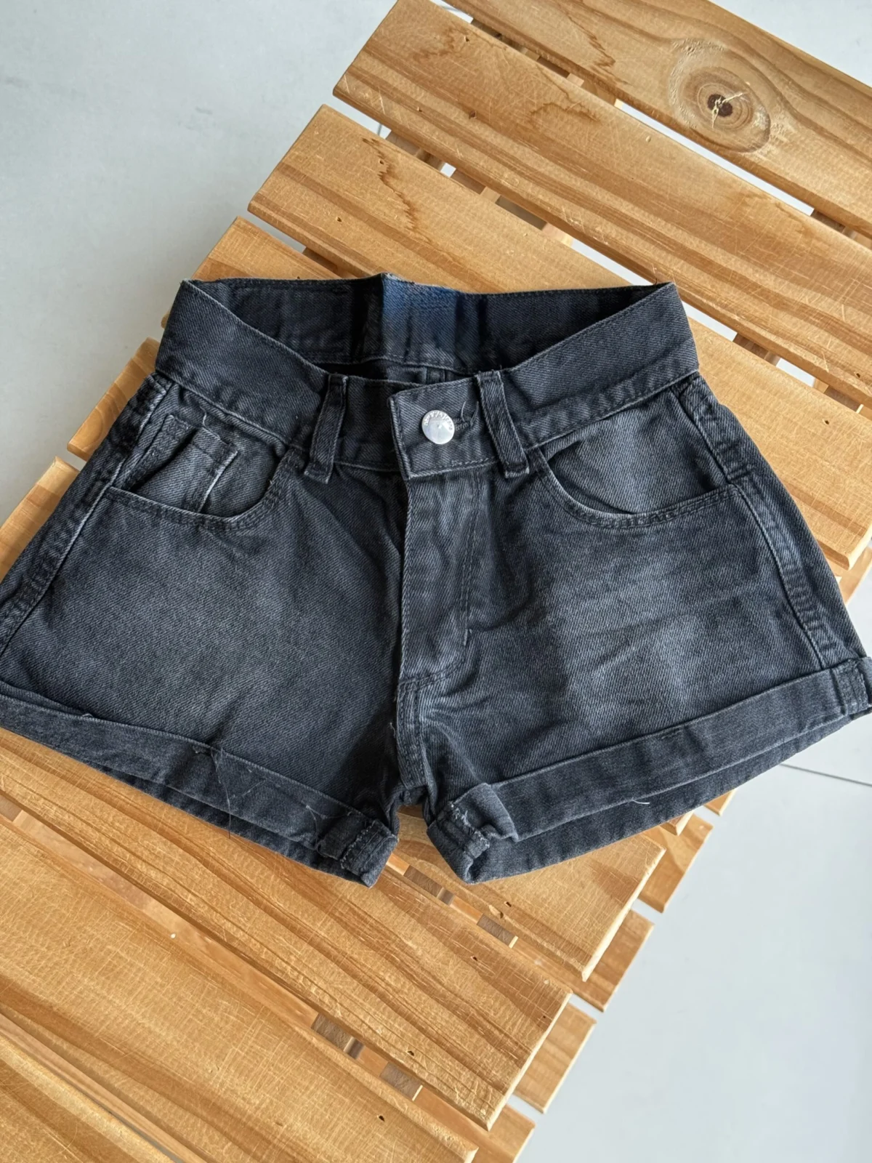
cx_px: 436
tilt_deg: -75.3
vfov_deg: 39.7
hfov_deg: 30.3
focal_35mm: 48
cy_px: 582
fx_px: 1612
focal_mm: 6.76
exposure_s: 1/85
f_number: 1.78
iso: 100
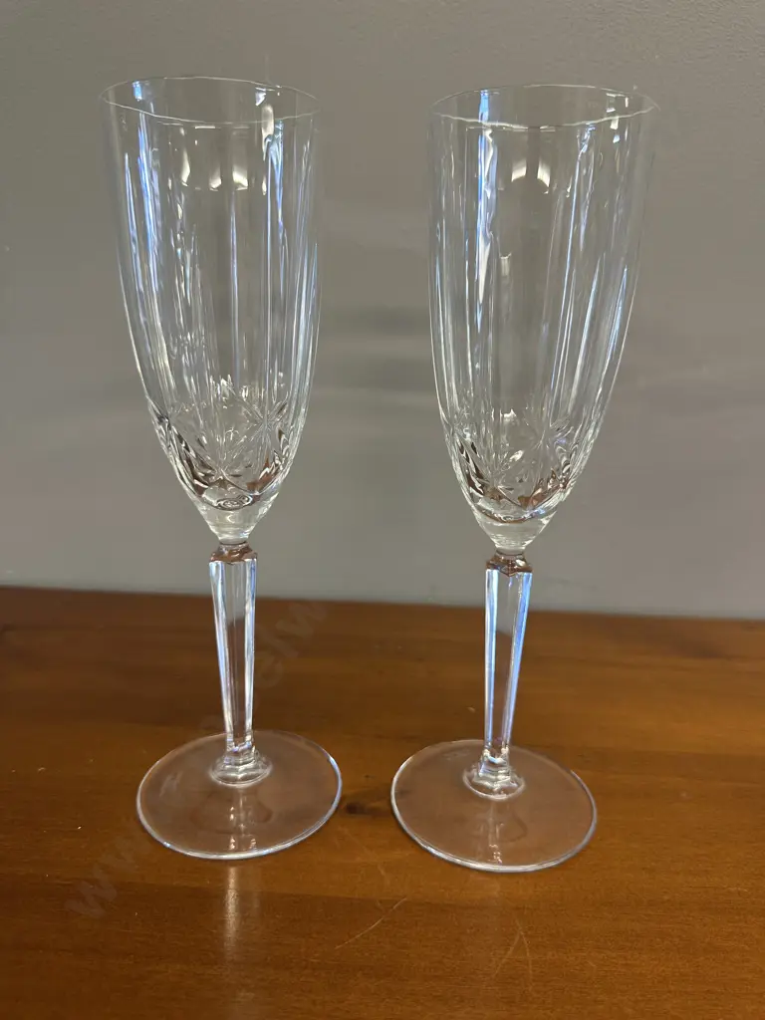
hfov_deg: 56.8
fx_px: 707
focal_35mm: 24
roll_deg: -1.3
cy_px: 510
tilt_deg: -15.3
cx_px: 382
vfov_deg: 71.6
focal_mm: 6.86
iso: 125
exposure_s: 1/50
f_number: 1.78
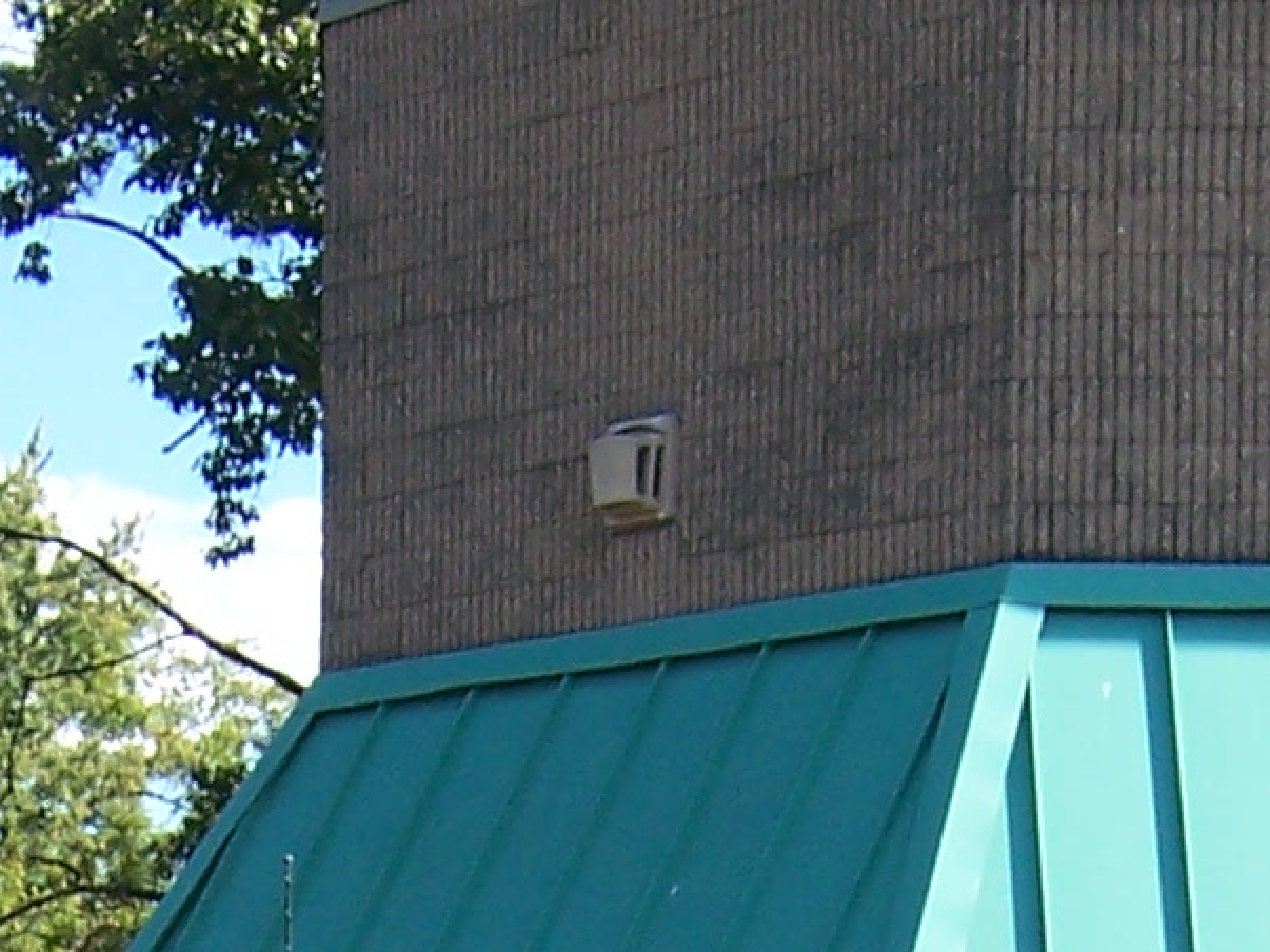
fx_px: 5172
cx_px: -82
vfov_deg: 9.7
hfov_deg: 13.7
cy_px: 1967
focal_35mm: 141
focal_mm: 5.5
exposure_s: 1/350
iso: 80
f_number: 3.4
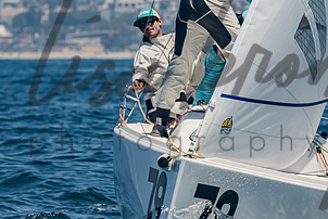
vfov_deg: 1.9
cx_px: 138
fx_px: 6575
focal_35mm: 721
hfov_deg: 2.9
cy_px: 60
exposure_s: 1/2500
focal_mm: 220
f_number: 6.3
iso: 400
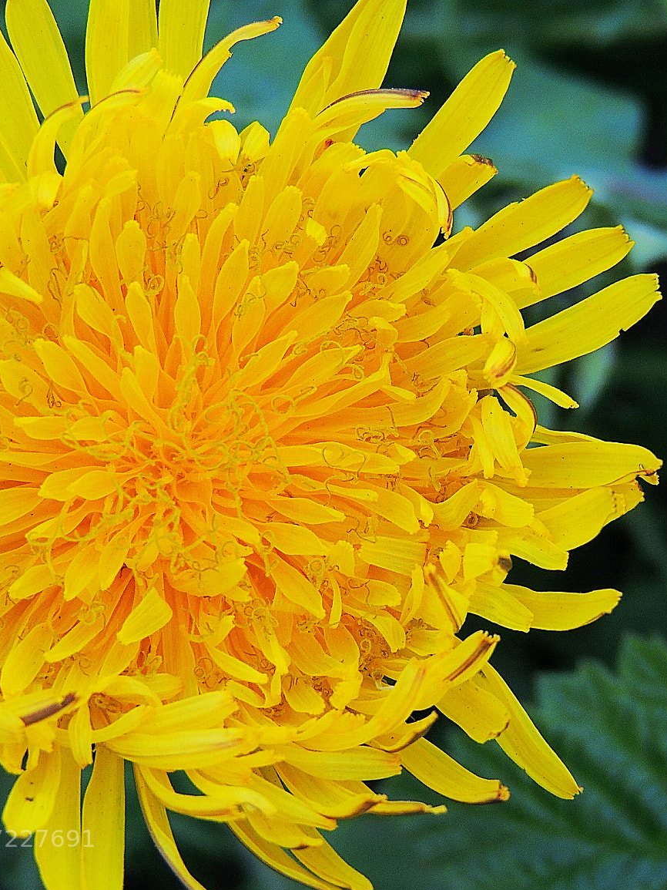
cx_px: 308
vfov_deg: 20.2
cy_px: 437
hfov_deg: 15.2
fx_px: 2493
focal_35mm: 97
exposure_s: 1/320
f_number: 3.9
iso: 200
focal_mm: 12.4
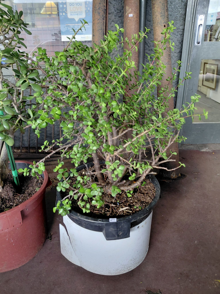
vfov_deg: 69.4
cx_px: 110
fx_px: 212
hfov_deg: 54.9
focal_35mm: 25
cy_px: 147
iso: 250
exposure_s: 1/50.1
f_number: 1.8
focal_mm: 4.69
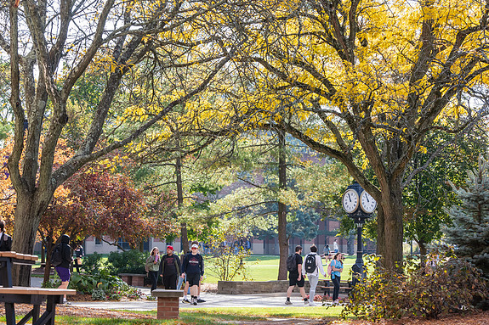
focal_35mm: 106
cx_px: 243
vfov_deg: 12.9
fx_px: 1439
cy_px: 163
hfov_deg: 19.3
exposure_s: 1/250
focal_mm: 105
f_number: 8
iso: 400
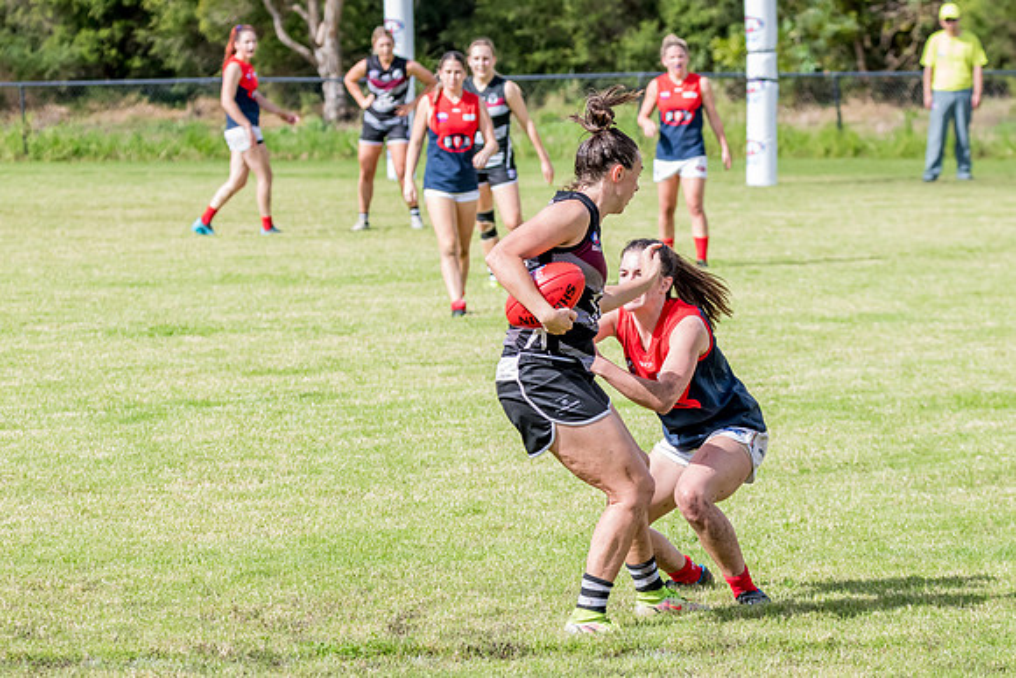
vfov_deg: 5.2
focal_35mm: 267
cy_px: 370
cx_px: 581
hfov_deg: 7.7
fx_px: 7524
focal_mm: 170
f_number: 8
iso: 800
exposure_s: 1/1600
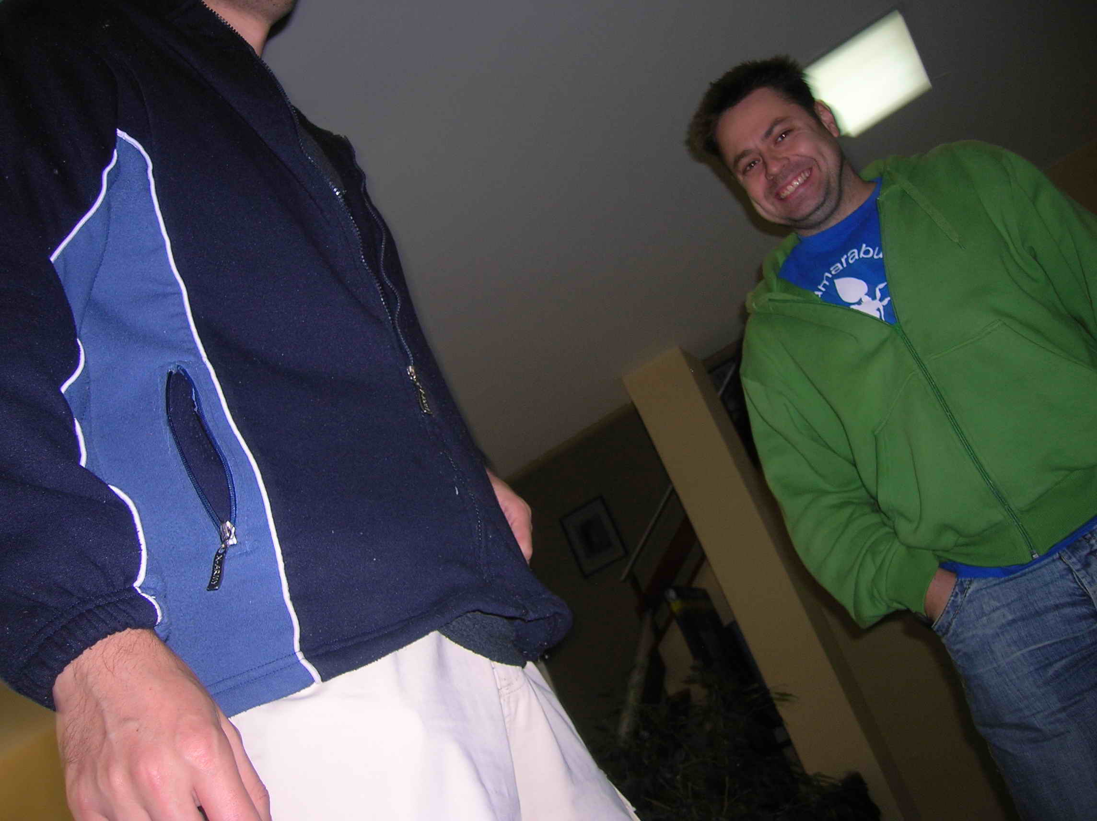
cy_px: 410
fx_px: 1077
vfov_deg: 41.7
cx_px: 548
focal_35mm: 34
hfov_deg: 54.0
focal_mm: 5.7
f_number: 2.9
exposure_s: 1/60.1
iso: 50
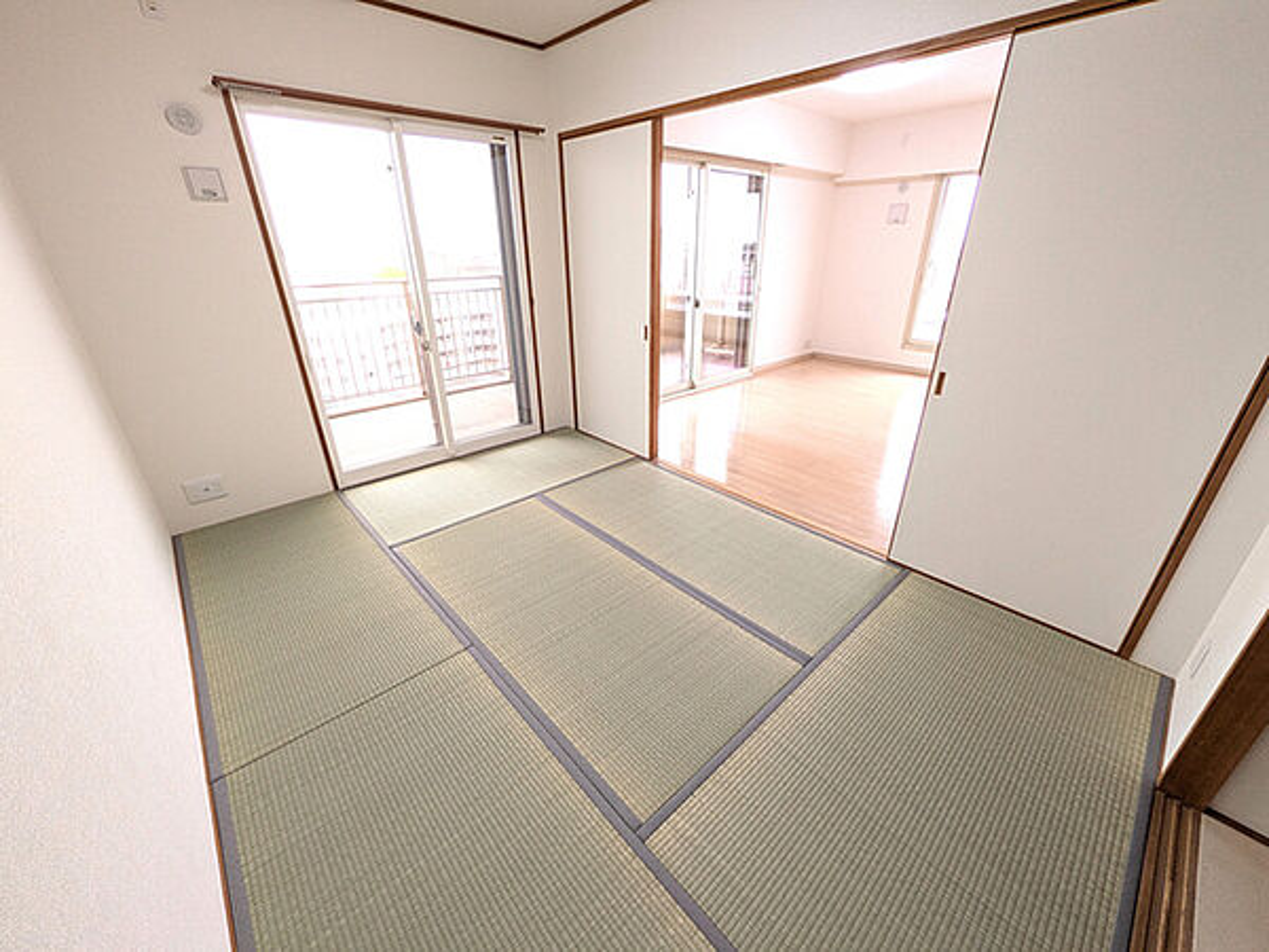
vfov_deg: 85.7
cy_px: 476
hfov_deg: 102.1
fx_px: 513
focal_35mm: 14
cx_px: 634
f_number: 2.2
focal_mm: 1.83
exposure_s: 1/100
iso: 161
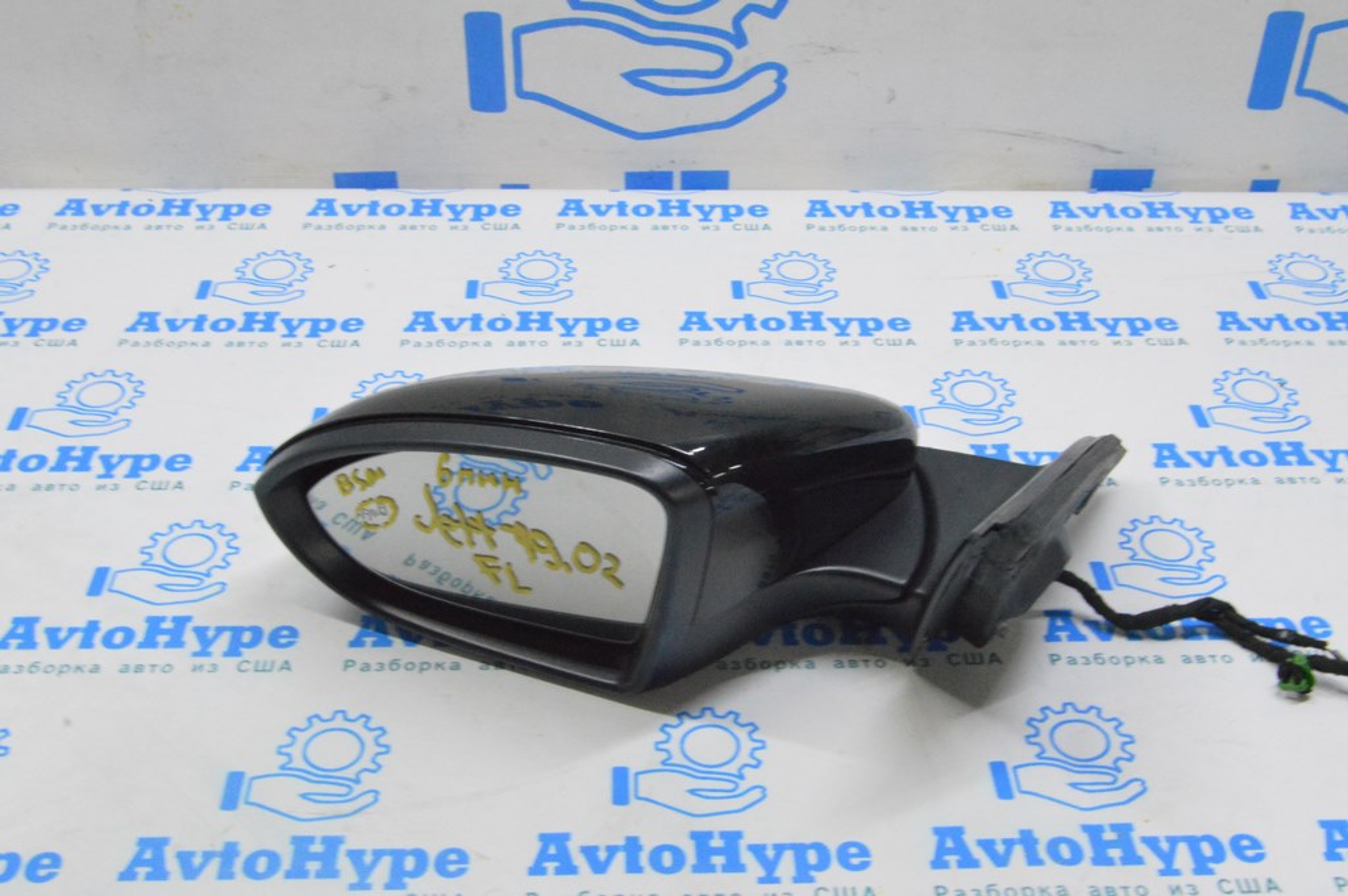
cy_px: 448
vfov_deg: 29.8
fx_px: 1684
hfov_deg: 43.6
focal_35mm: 45
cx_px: 674
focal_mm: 30
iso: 6400
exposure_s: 1/20
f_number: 20
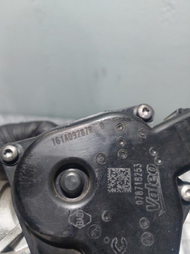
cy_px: 126
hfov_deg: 53.1
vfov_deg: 67.3
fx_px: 190
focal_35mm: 26
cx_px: 92
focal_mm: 5.23
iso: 100
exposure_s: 1/100
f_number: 1.8
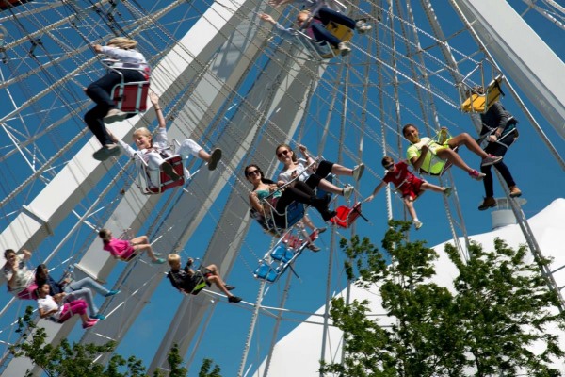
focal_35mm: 120
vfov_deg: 11.4
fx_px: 1883
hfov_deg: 17.1
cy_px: 188
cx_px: 282
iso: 250
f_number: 9
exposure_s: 1/320
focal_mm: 120
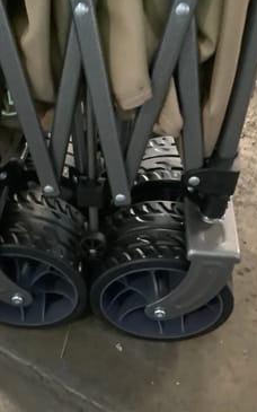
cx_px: 83
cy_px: 208
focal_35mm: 45
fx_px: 504
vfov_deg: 44.4
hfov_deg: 28.4
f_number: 2.4
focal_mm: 3.3
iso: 800
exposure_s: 1/17
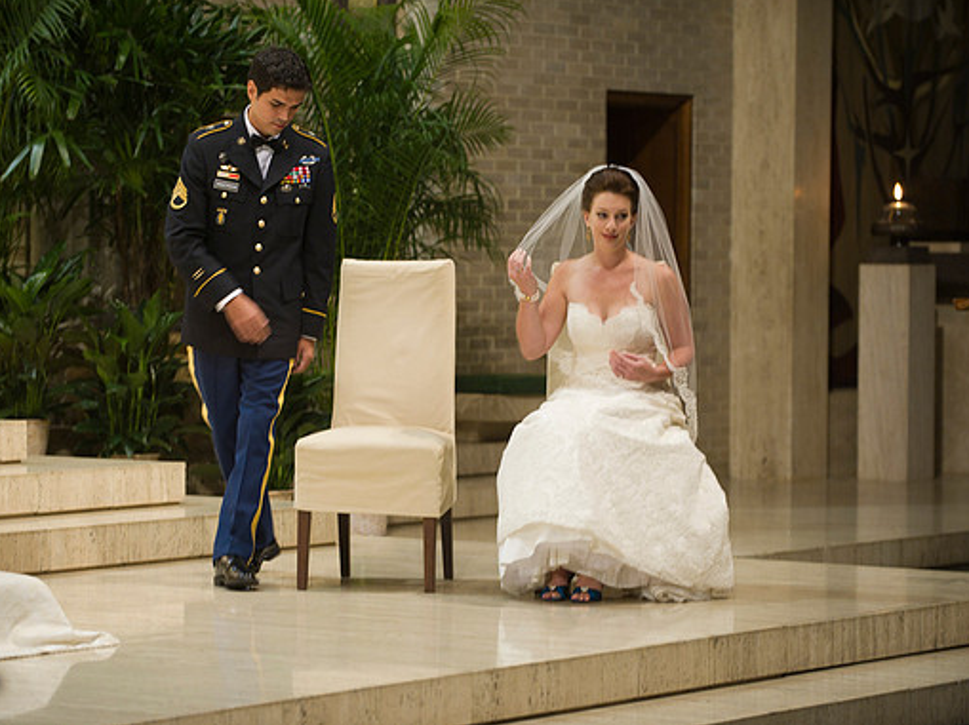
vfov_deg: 10.8
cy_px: 360
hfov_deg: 14.4
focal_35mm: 137
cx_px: 466
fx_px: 3832
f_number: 2.8
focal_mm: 125
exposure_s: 1/50
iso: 800
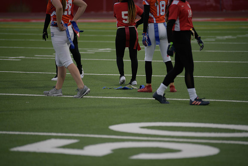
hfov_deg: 10.3
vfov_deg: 6.9
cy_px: 83
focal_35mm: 200
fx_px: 1378
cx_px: 124
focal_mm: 200
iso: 180
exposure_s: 1/200
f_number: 2.8
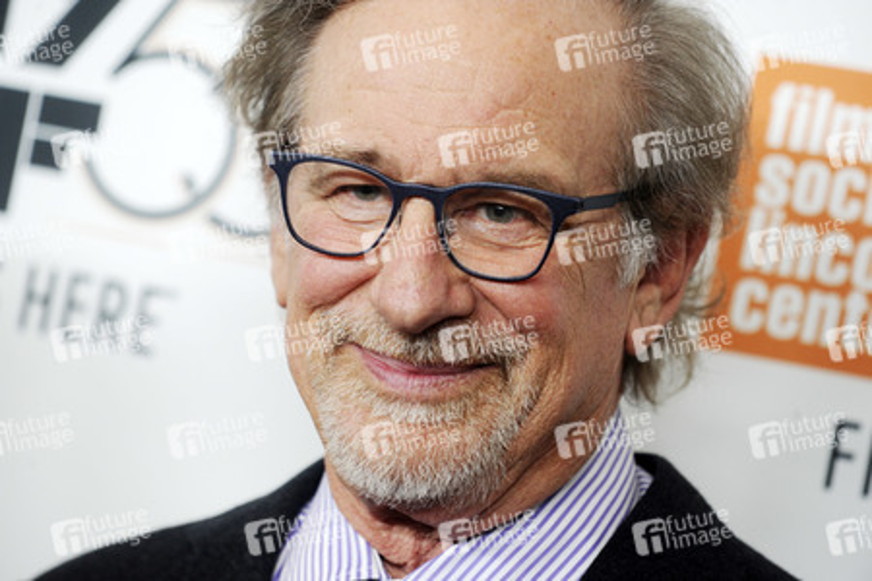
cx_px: 436
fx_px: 4844
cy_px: 290
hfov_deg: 10.3
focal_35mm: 200
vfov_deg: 6.9
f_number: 4.5
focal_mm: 200
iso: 1600
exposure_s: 1/160
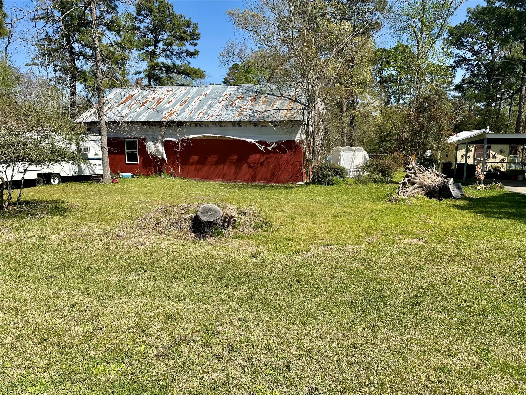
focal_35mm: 24
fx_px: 365
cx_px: 263
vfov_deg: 56.8
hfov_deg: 71.6
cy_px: 198
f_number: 1.78
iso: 80
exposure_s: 1/4184
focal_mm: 6.86
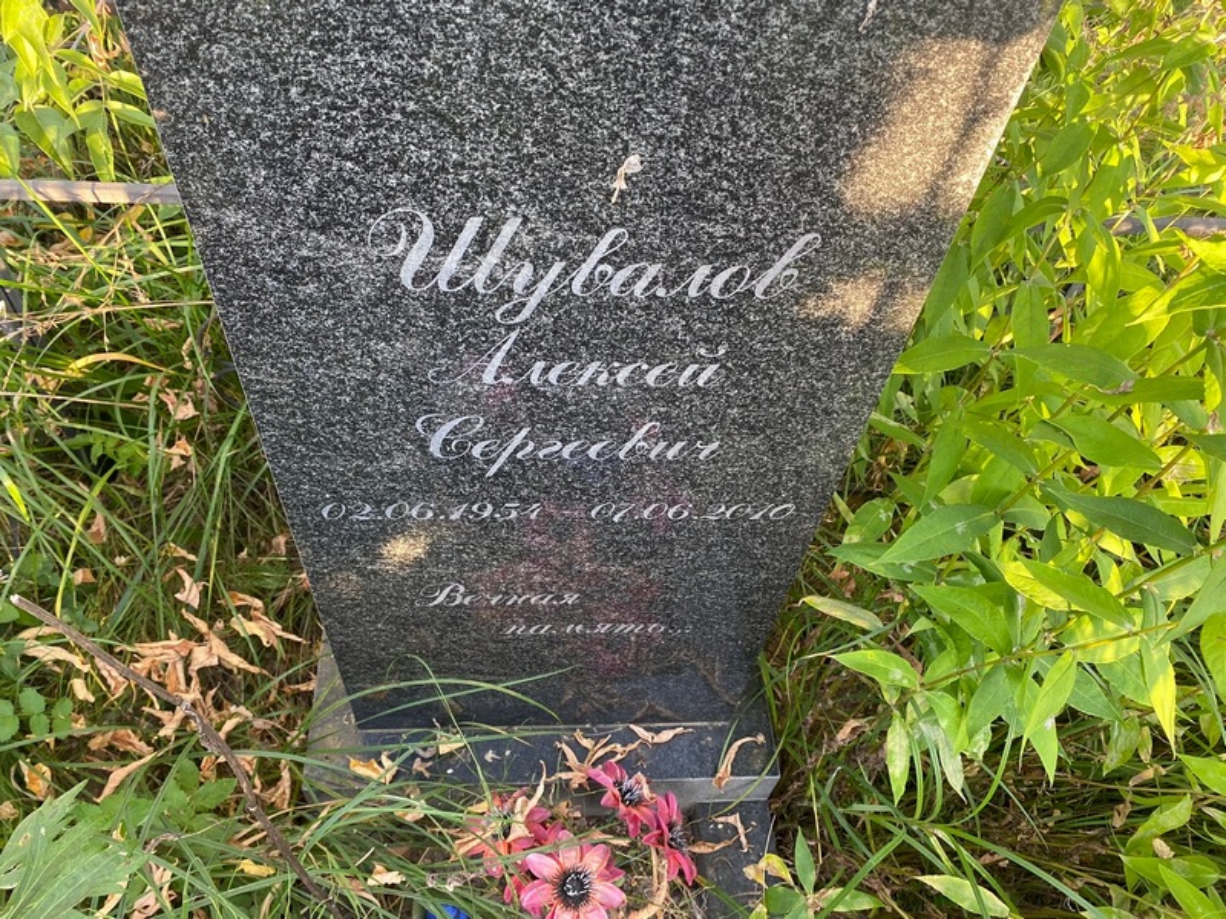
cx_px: 613
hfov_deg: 67.3
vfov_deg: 53.1
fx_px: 921
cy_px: 460
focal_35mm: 26
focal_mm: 4.25
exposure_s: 1/121
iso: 125
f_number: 1.8
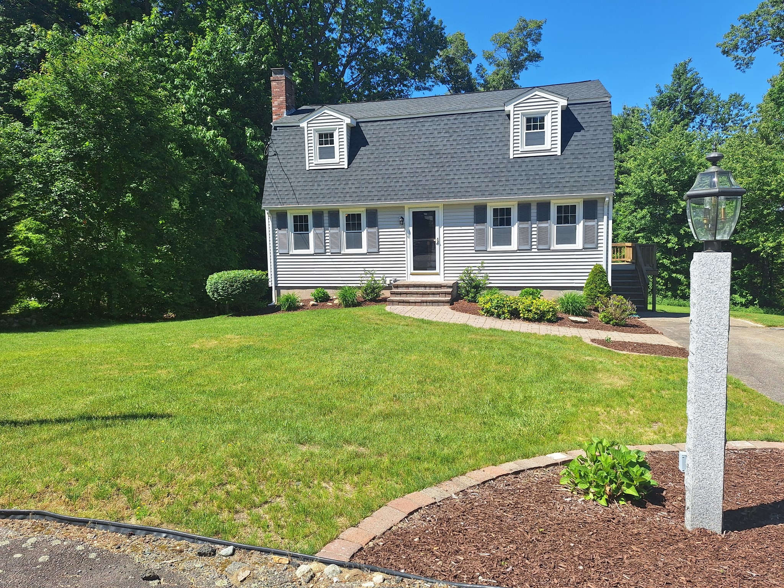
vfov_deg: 58.9
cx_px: 392
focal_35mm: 23
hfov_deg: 73.9
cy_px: 294
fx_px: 521
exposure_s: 1/2237
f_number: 1.8
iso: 40
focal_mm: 5.54
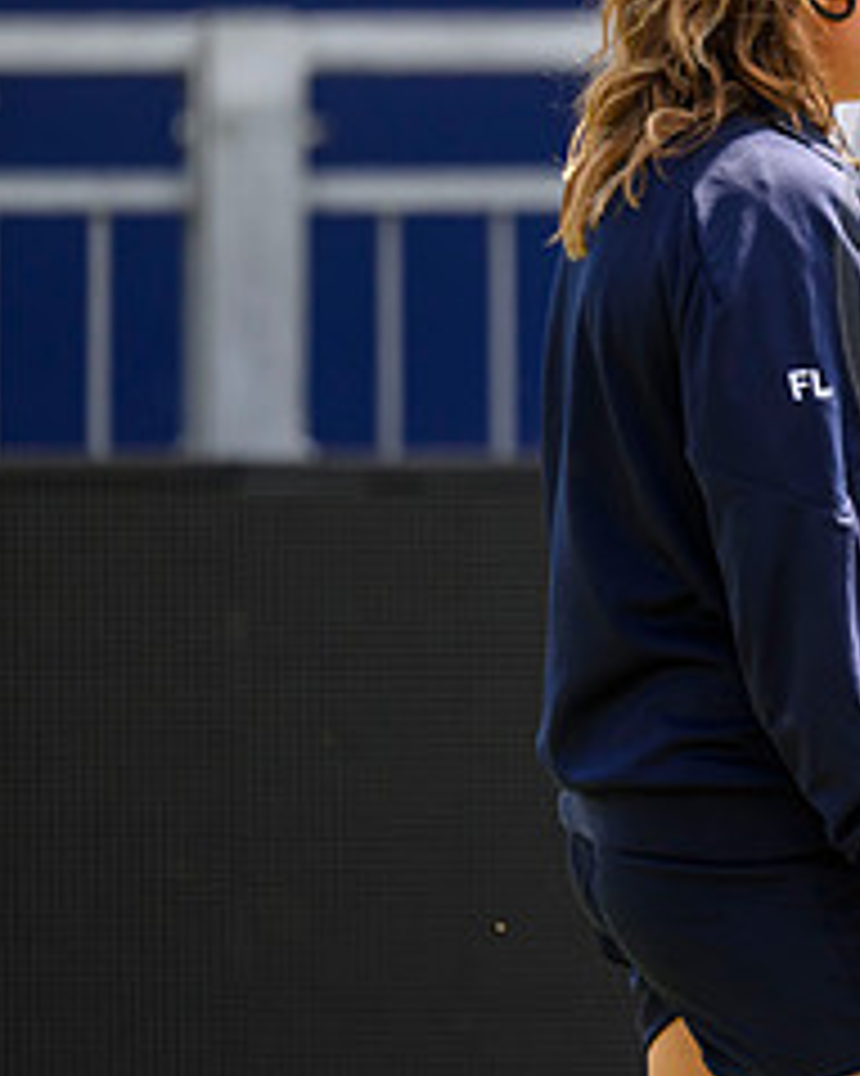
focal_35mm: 1482
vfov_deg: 1.3
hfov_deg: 1.0
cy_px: 110
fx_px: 47181
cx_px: 1255
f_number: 4
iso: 500
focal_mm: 560
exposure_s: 1/1600
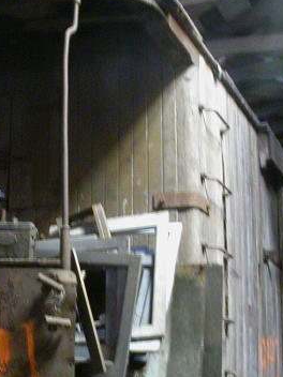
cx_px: 68
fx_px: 763
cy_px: 240
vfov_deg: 27.7
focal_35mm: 70
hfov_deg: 20.8
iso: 400
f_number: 2.7
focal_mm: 5.6
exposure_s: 1/4.8
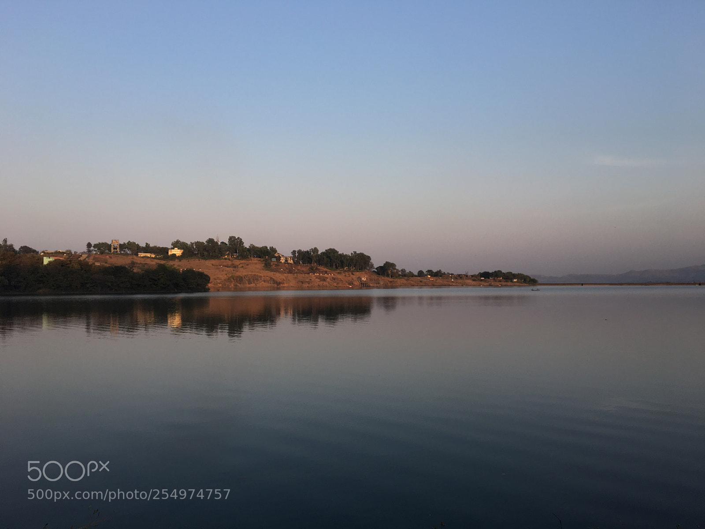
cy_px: 264
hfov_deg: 61.7
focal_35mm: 29
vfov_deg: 48.2
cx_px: 352
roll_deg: +0.3
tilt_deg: +0.6
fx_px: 591
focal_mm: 4.15
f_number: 2.2
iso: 25
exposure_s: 1/340
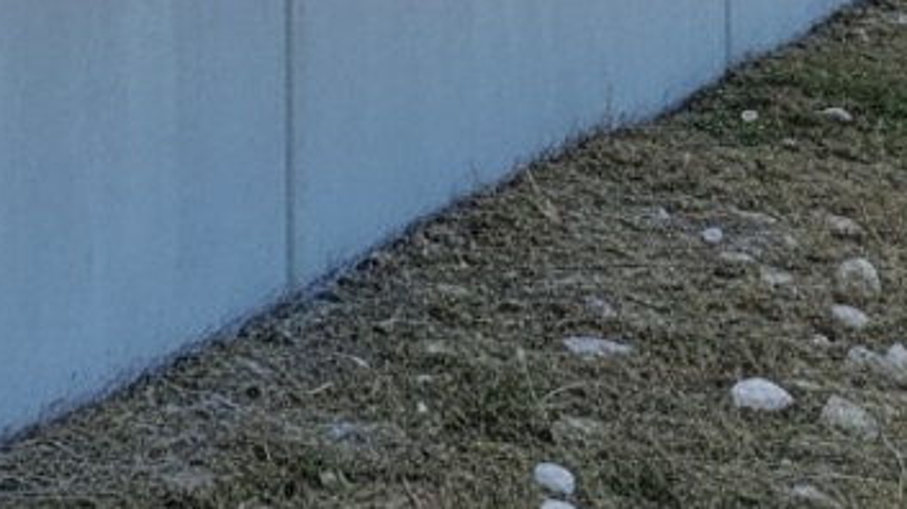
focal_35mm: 89
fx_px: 2139
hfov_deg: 22.0
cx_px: -198
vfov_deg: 12.4
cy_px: -409
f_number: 1.78
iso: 402
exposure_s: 1/61
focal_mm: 6.8
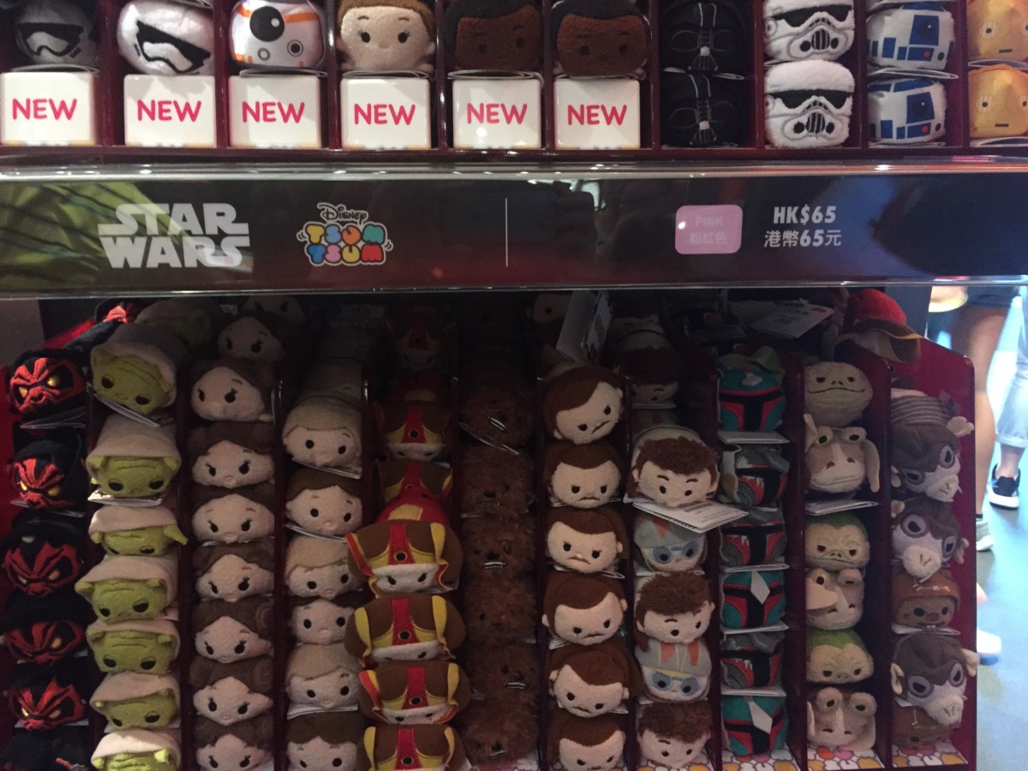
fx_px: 861
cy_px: 386
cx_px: 514
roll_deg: -0.1
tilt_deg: -18.5
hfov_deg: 61.7
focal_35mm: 29
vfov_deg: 48.2
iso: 320
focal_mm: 4.15
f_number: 2.2
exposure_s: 1/15
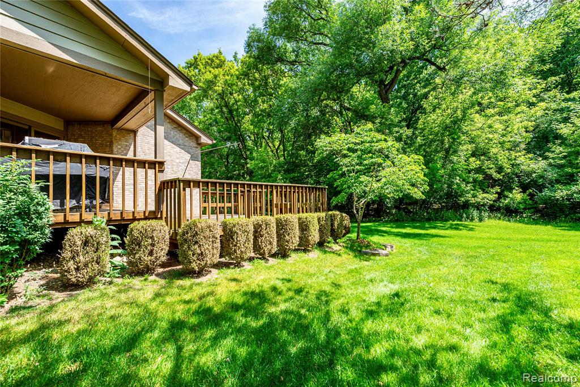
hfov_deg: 104.2
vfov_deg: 81.2
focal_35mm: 14
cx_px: 290
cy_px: 194
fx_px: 226
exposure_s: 1/500
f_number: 7.1
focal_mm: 14
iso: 400
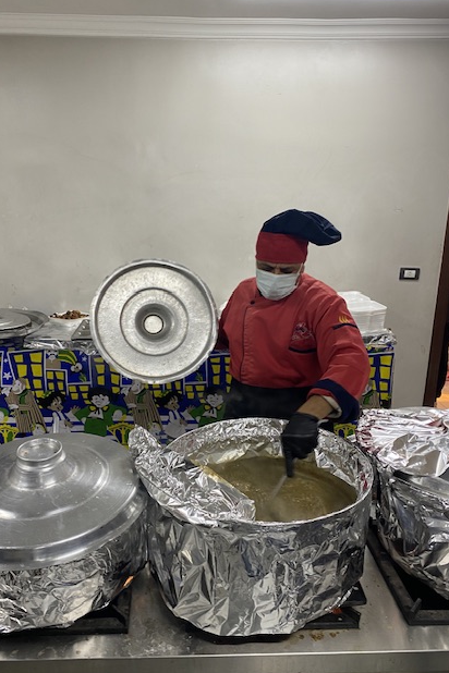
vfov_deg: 65.5
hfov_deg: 46.3
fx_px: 524
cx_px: 203
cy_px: 336
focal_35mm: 28
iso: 80
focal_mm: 4.25
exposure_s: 1/50
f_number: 1.8
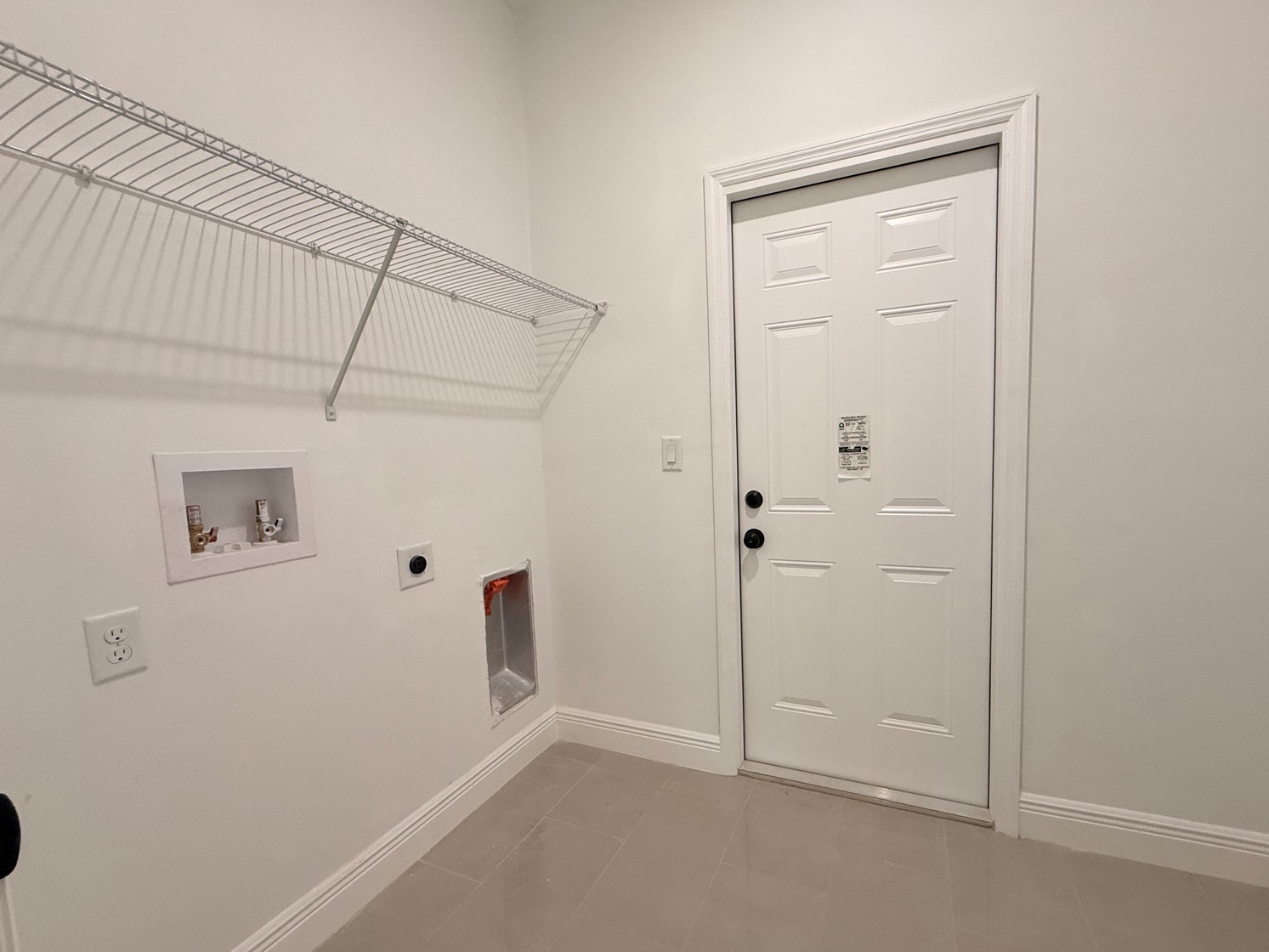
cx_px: 675
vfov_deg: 81.7
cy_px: 494
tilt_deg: -5.1
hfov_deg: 98.0
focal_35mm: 15
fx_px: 550
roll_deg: +1.2
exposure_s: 1/120
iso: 250
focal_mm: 2.22
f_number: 2.2
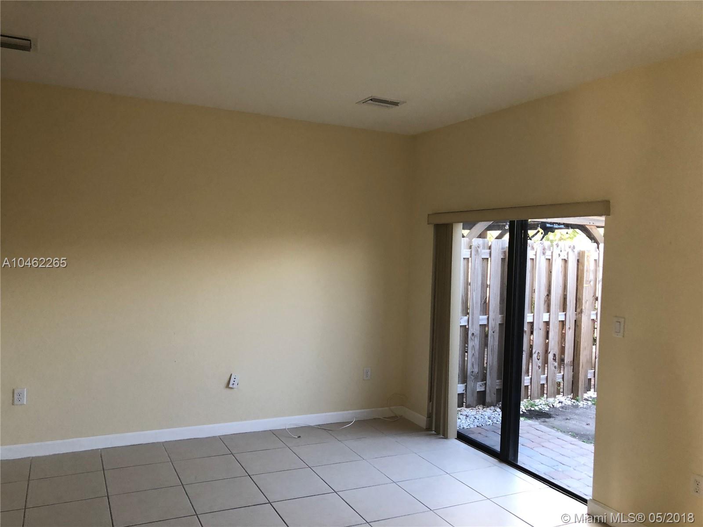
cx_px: 352
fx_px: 569
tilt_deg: -0.4
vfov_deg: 49.7
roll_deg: -1.7
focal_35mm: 28
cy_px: 264
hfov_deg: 63.4
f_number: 1.8
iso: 40
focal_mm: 3.99
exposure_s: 1/30
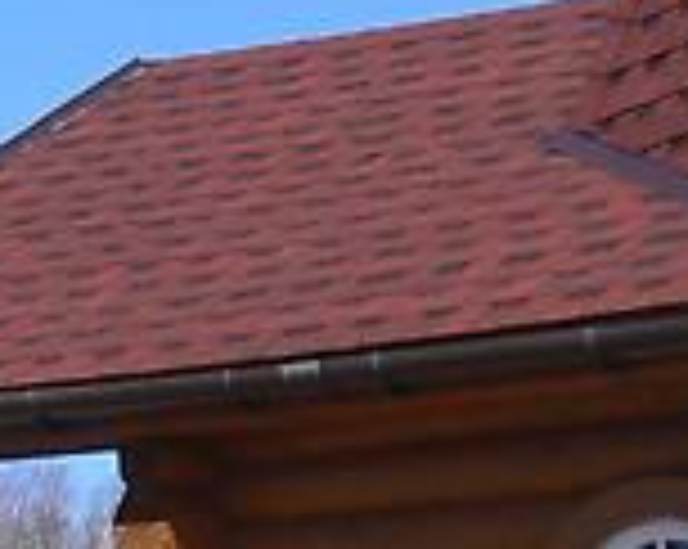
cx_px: 1219
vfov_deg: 5.7
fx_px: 5450
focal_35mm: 268
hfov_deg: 7.0
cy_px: -90
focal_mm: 7.4
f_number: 5.6
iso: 80
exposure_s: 1/320
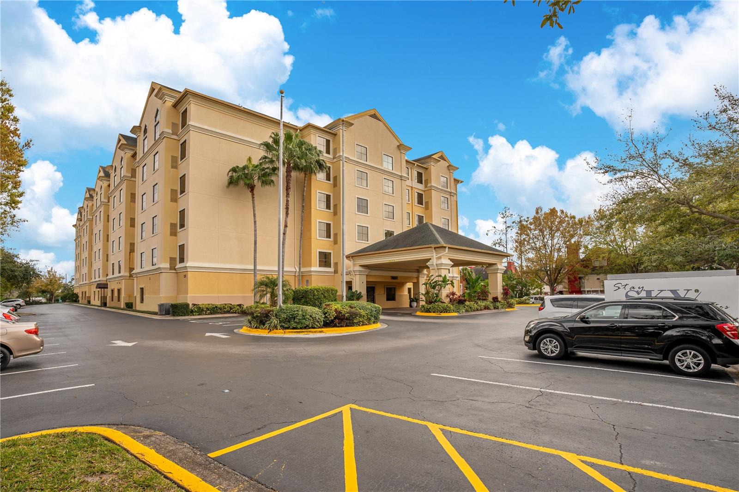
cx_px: 370
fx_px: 328
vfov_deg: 73.7
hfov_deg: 96.7
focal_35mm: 16
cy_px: 246
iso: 100
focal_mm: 16
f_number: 8
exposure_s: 1/250
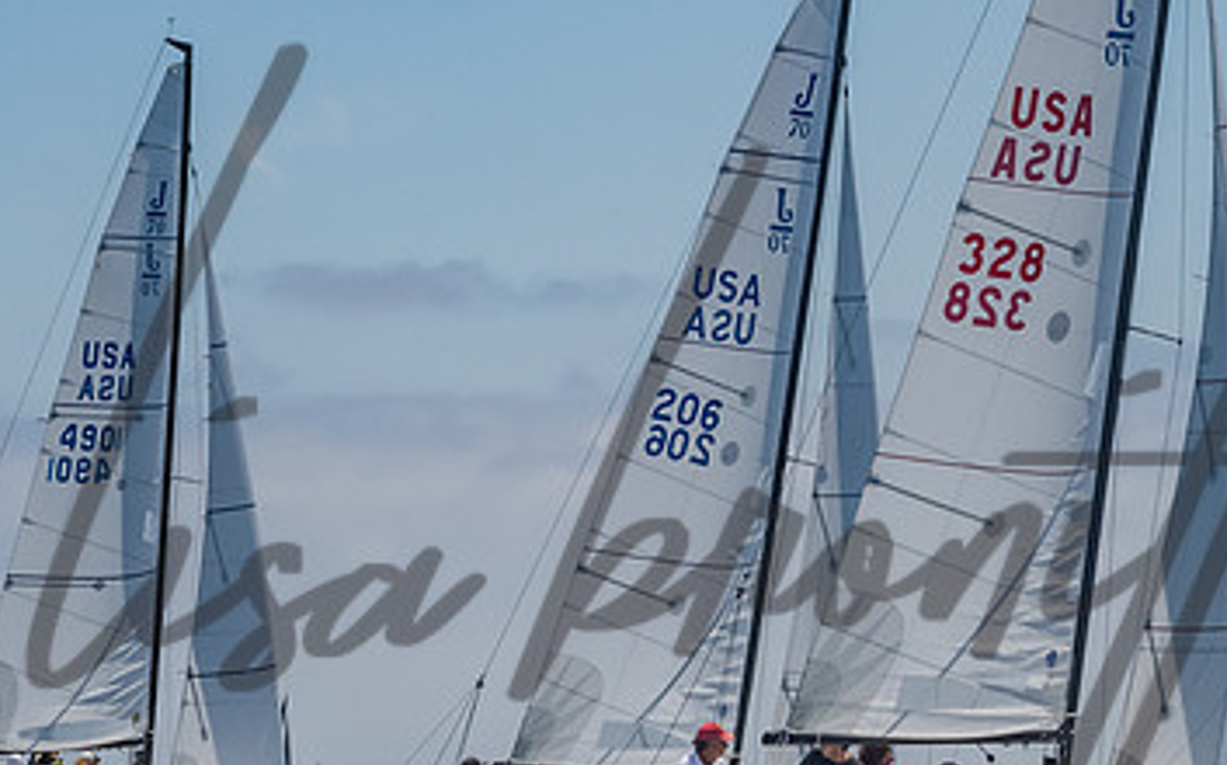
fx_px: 10726
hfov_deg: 6.5
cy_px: 656
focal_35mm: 321
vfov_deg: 4.1
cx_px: 945
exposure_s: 1/1600
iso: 640
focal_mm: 110
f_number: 14
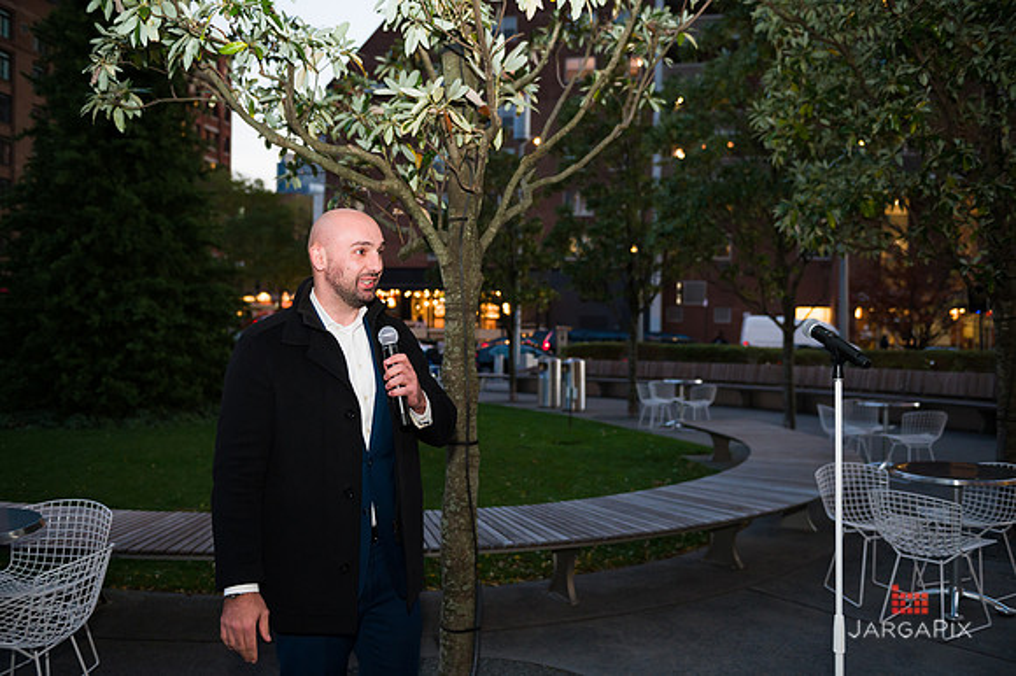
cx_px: 508
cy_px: 338
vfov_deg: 41.1
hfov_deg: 58.7
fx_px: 903
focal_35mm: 32
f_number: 4
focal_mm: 32
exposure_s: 1/200
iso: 1600
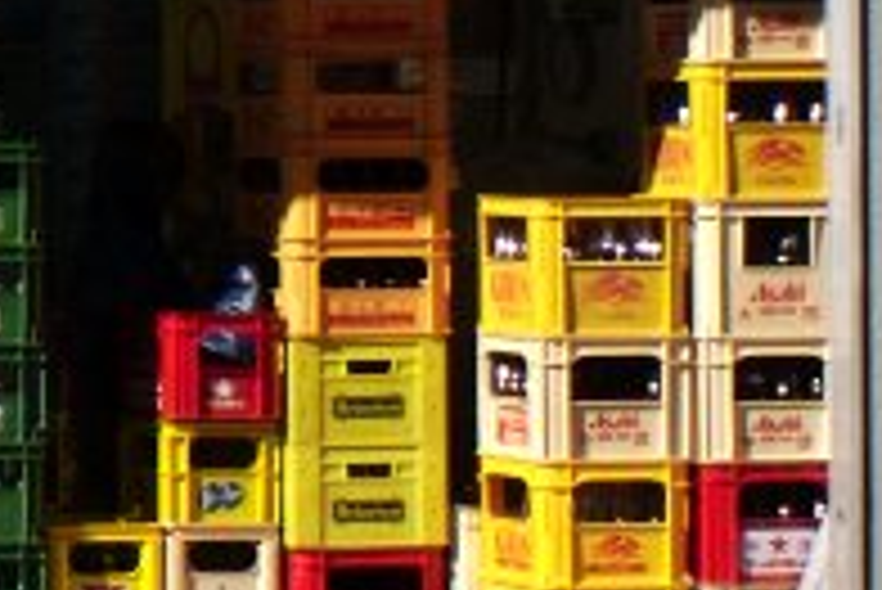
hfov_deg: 8.9
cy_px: -36
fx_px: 5247
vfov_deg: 6.4
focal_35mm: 214
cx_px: -1094
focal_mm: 28
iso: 100
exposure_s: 1/200
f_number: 10
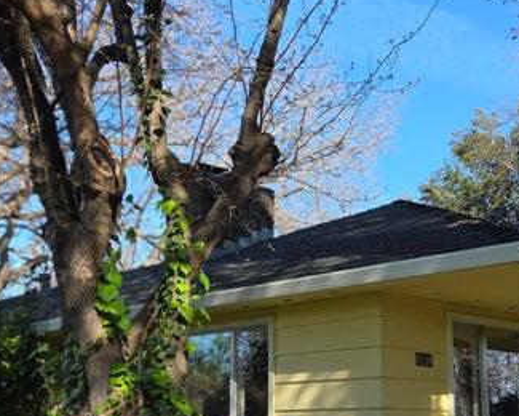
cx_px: 240
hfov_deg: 31.9
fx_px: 906
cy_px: 338
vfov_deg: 25.3
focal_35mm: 59
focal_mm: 5.4
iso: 80
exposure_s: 1/1864
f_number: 1.8
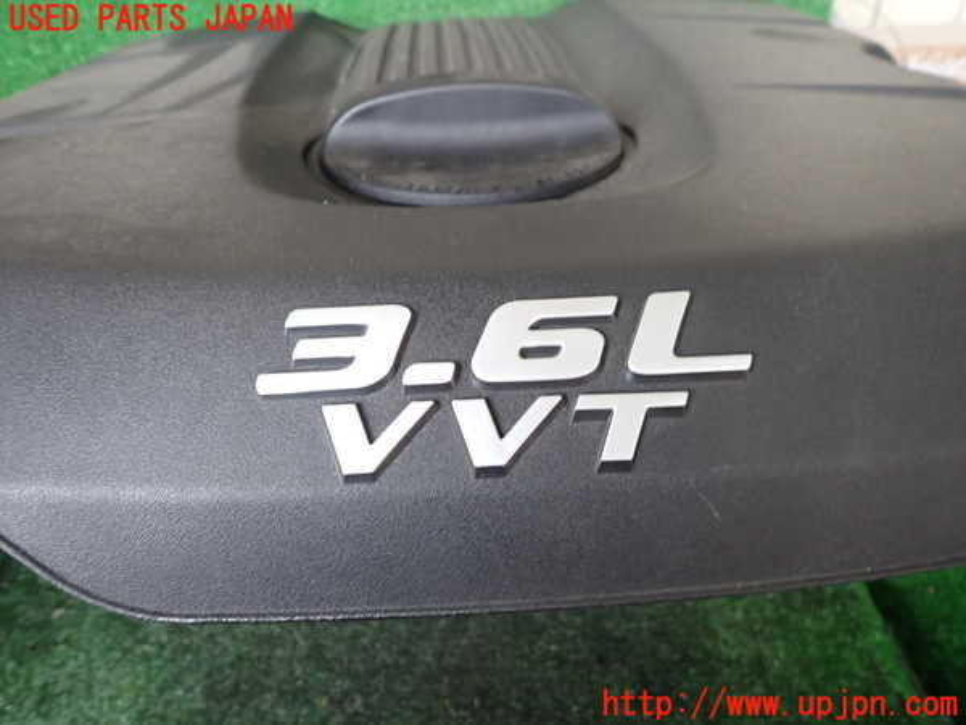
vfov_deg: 54.9
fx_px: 698
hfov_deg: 69.4
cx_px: 483
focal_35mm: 25
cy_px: 362
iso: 320
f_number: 2
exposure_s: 1/30
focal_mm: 4.5
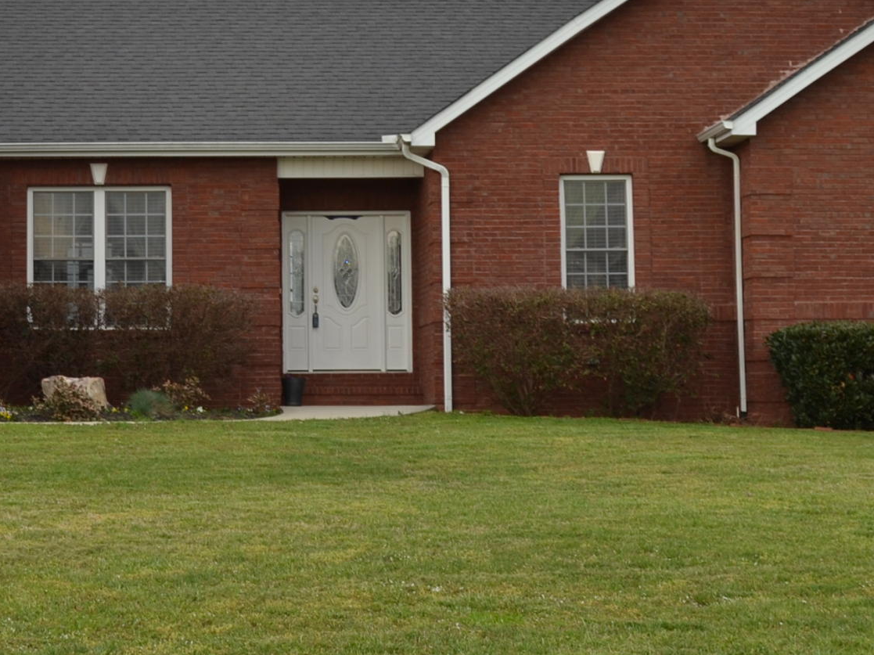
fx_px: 2347
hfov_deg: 20.9
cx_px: 182
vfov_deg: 15.8
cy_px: 149
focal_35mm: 93
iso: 100
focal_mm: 24
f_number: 6.3
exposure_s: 1/200
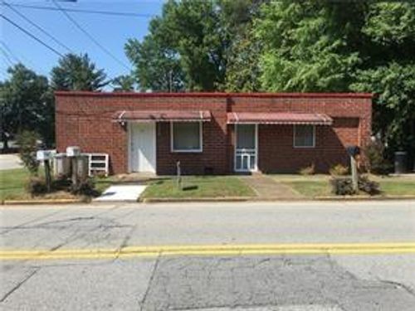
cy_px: 156
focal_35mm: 29
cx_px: 208
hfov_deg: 61.7
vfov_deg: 48.2
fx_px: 348
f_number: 2.2
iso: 25
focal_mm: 4.15
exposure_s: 1/1012
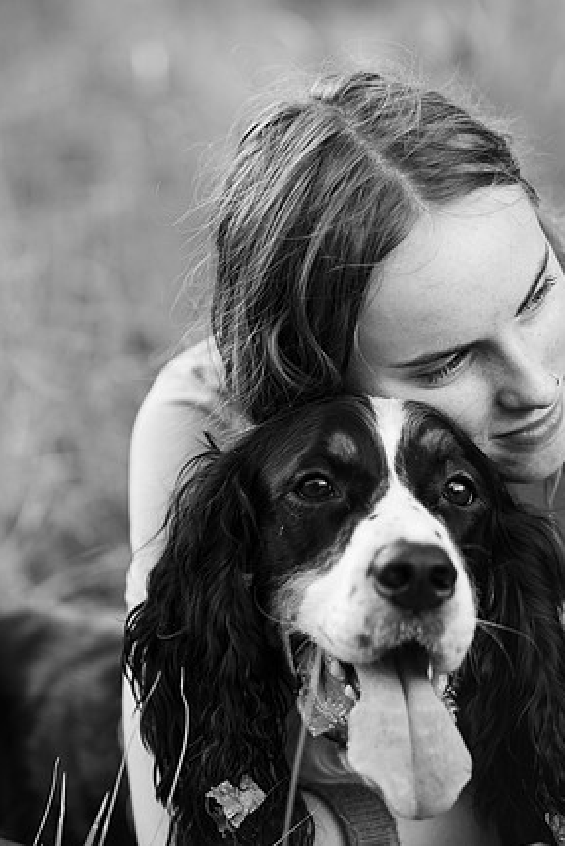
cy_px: 420
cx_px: 199
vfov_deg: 15.9
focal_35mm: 129
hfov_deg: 10.6
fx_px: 3034
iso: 400
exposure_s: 1/320
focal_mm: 85
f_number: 2.5
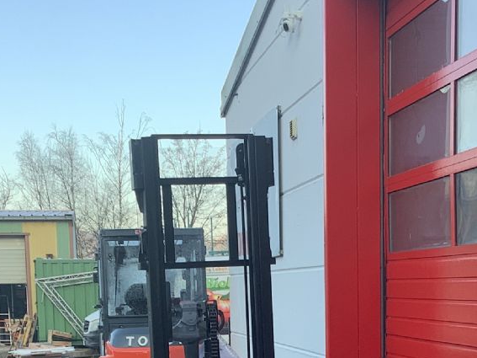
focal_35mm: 70
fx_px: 964
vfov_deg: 20.2
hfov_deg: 27.8
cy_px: 376
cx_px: 250
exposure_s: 1/112
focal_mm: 3.3
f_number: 2.4
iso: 25
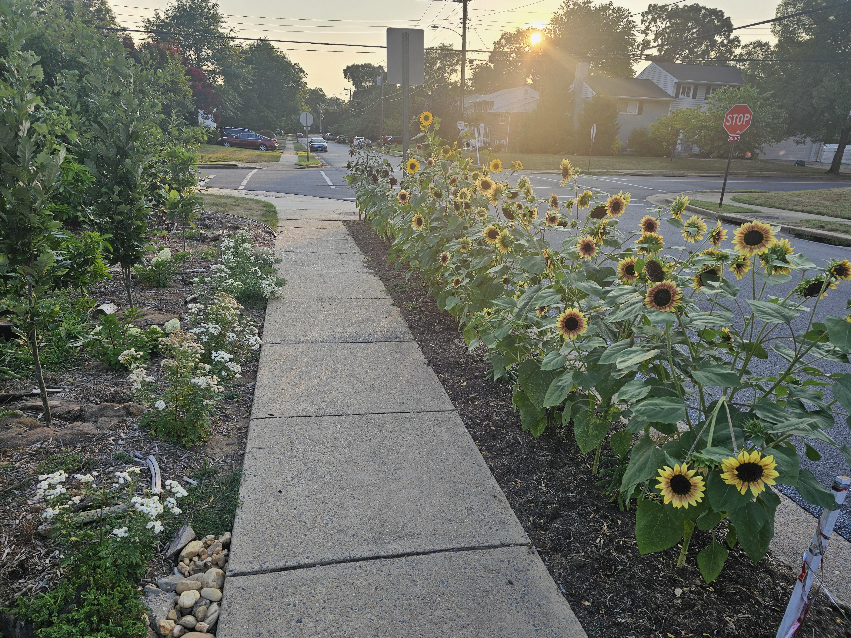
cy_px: 319
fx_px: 565
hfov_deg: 73.9
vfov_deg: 58.9
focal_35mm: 23
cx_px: 426
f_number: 1.7
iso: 12
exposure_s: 1/180
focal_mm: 6.3
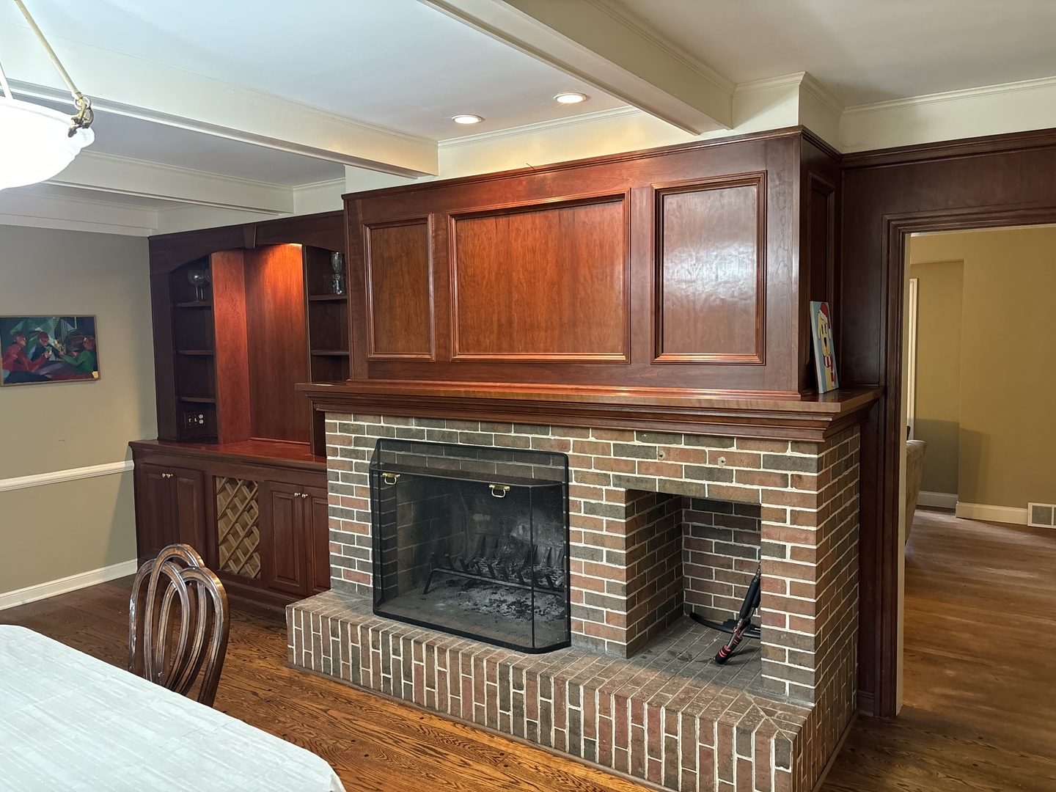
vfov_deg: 53.1
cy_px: 396
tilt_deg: -4.1
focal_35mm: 26
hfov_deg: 67.3
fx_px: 793
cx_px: 528
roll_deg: +1.1
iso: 500
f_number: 1.6
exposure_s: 1/60
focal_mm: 5.96
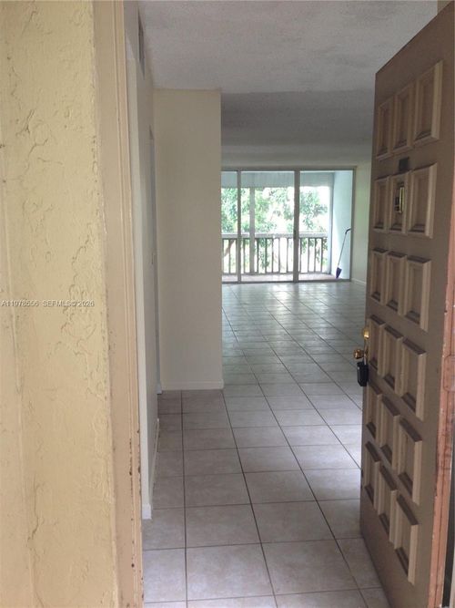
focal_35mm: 33
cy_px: 304
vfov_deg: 55.4
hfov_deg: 42.9
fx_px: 579
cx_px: 228
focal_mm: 4.13
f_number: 2.4
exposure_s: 1/20
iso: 80
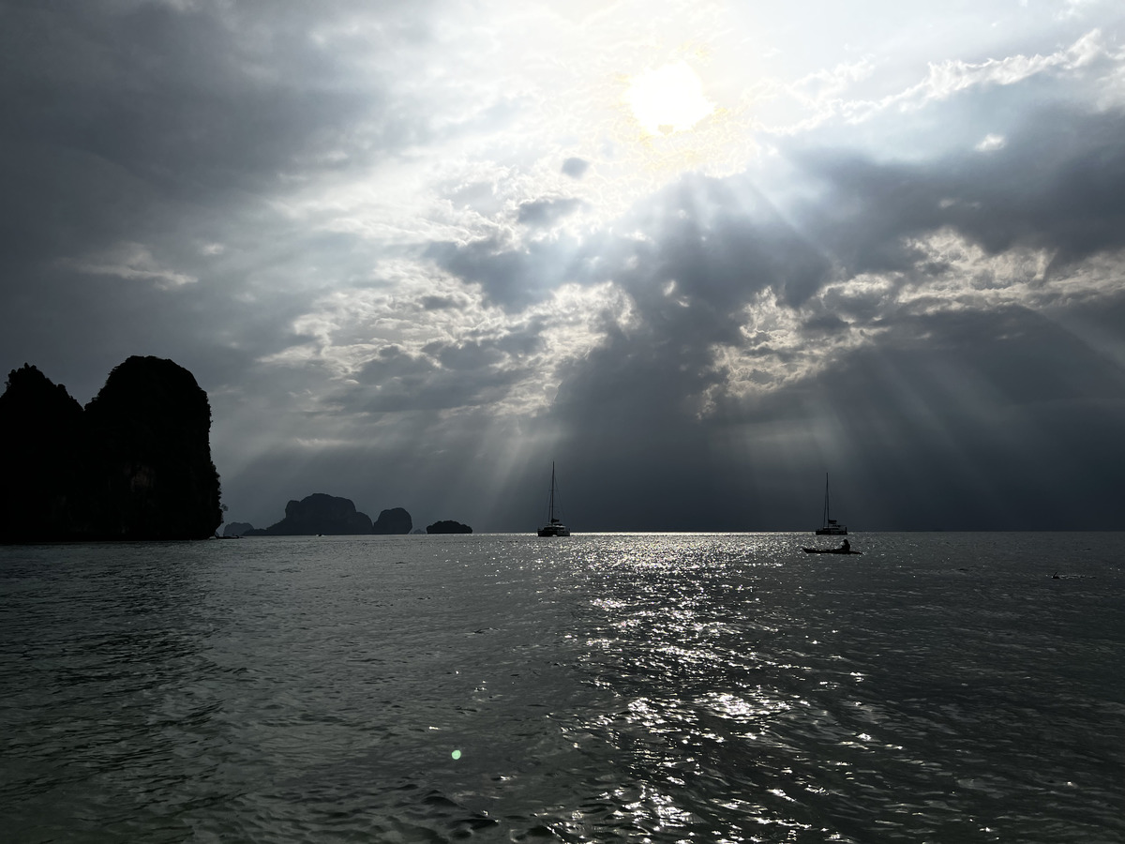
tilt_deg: +7.5
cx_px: 562
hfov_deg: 67.3
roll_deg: +0.7
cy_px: 422
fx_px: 845
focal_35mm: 26
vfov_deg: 53.1
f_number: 1.5
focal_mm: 5.7
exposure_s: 1/16393
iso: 40
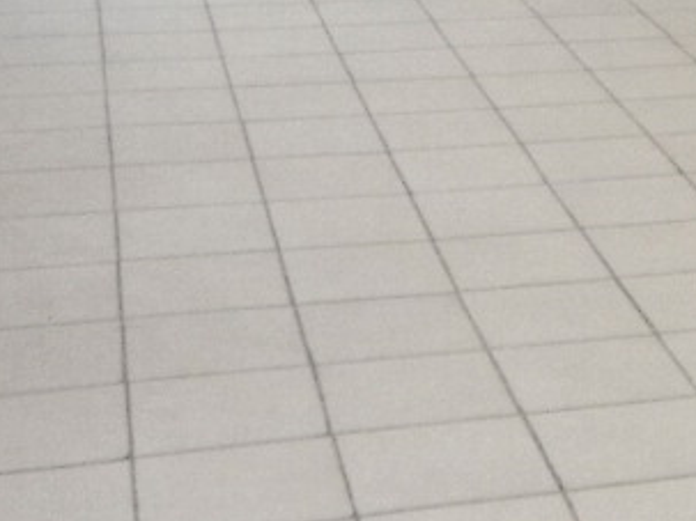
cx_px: 836
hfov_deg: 17.1
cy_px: -480
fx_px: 2211
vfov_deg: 12.1
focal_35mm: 110
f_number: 2.6
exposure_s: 1/25
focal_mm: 4.65
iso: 640
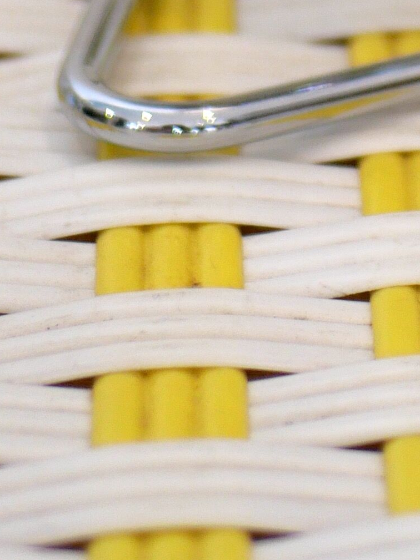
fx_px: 4160
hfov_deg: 5.7
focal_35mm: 257
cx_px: 637
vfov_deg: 7.2
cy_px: -829
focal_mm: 25
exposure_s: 1/100
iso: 200
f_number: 1.7
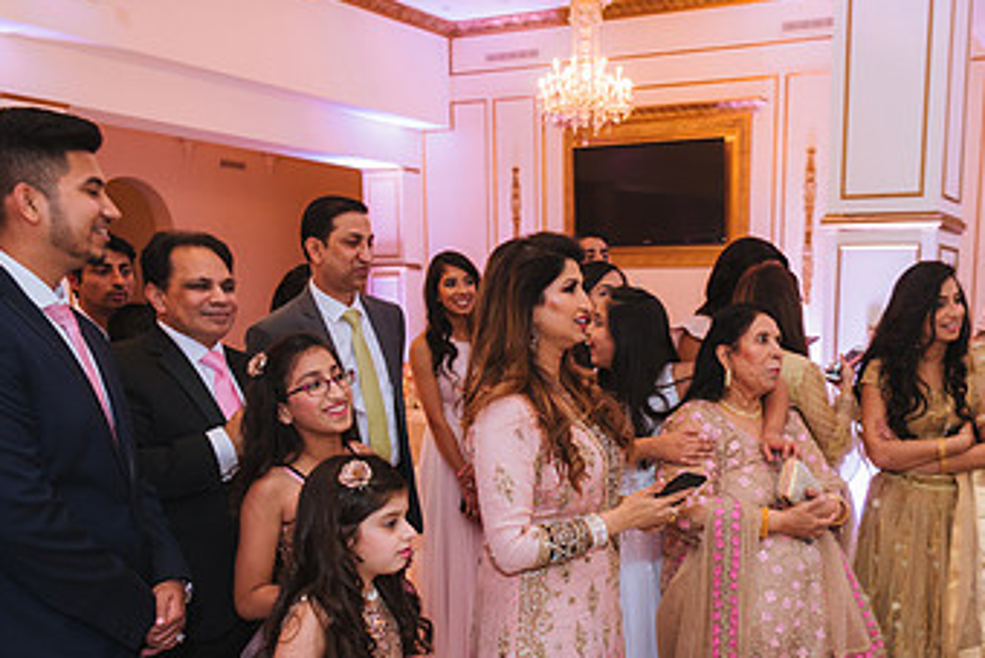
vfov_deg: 32.0
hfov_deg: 46.7
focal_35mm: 41
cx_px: 649
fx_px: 1122
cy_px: 503
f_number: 2.8
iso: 800
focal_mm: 24
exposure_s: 1/125
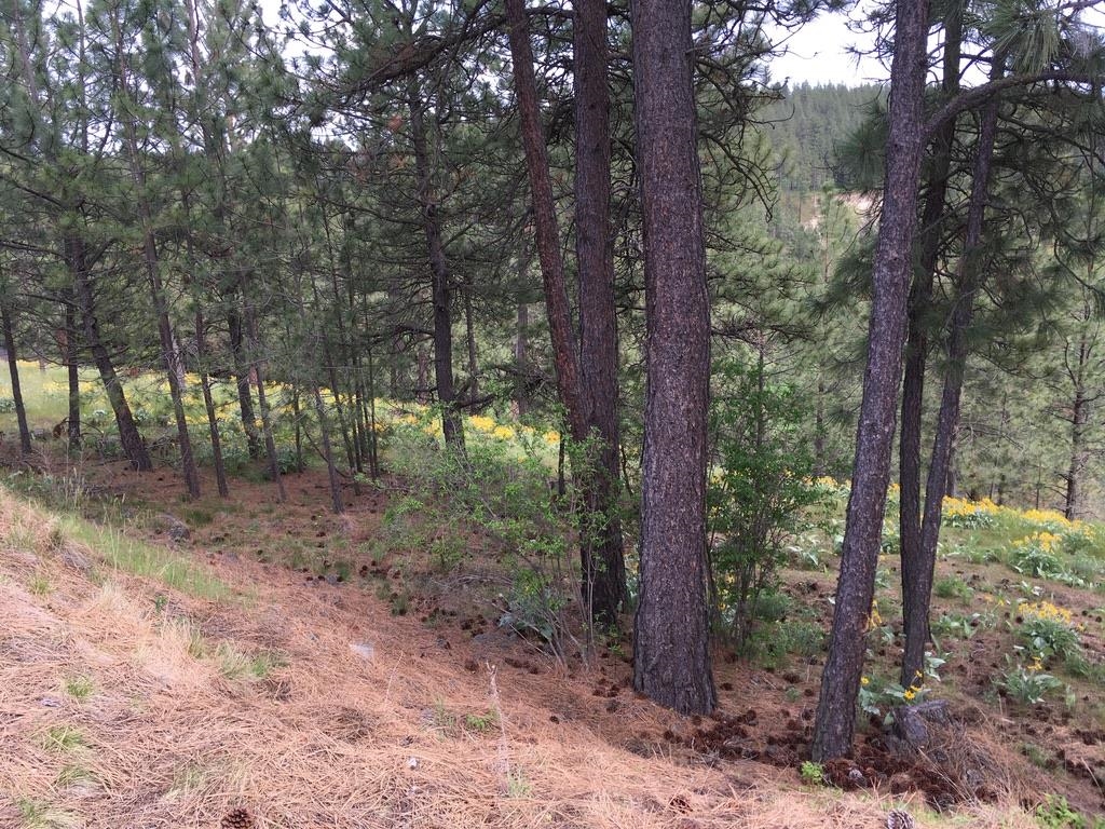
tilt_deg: -14.6
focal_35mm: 29
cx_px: 552
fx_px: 926
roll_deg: +3.2
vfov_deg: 48.2
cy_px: 414
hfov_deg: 61.7
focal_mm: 4.15
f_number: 2.2
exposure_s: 1/222
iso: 25
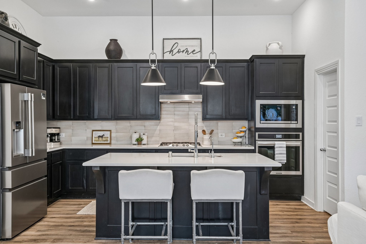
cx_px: 183
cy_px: 122
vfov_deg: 43.6
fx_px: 305
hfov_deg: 61.9
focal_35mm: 30
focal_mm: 30
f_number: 8
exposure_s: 1/13
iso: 400
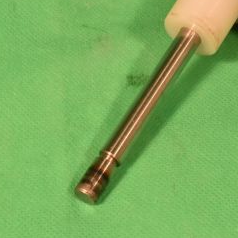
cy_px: 58
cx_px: 178
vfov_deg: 11.3
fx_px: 1198
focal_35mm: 154
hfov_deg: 11.3
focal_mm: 48
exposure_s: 1/80
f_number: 20
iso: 1250
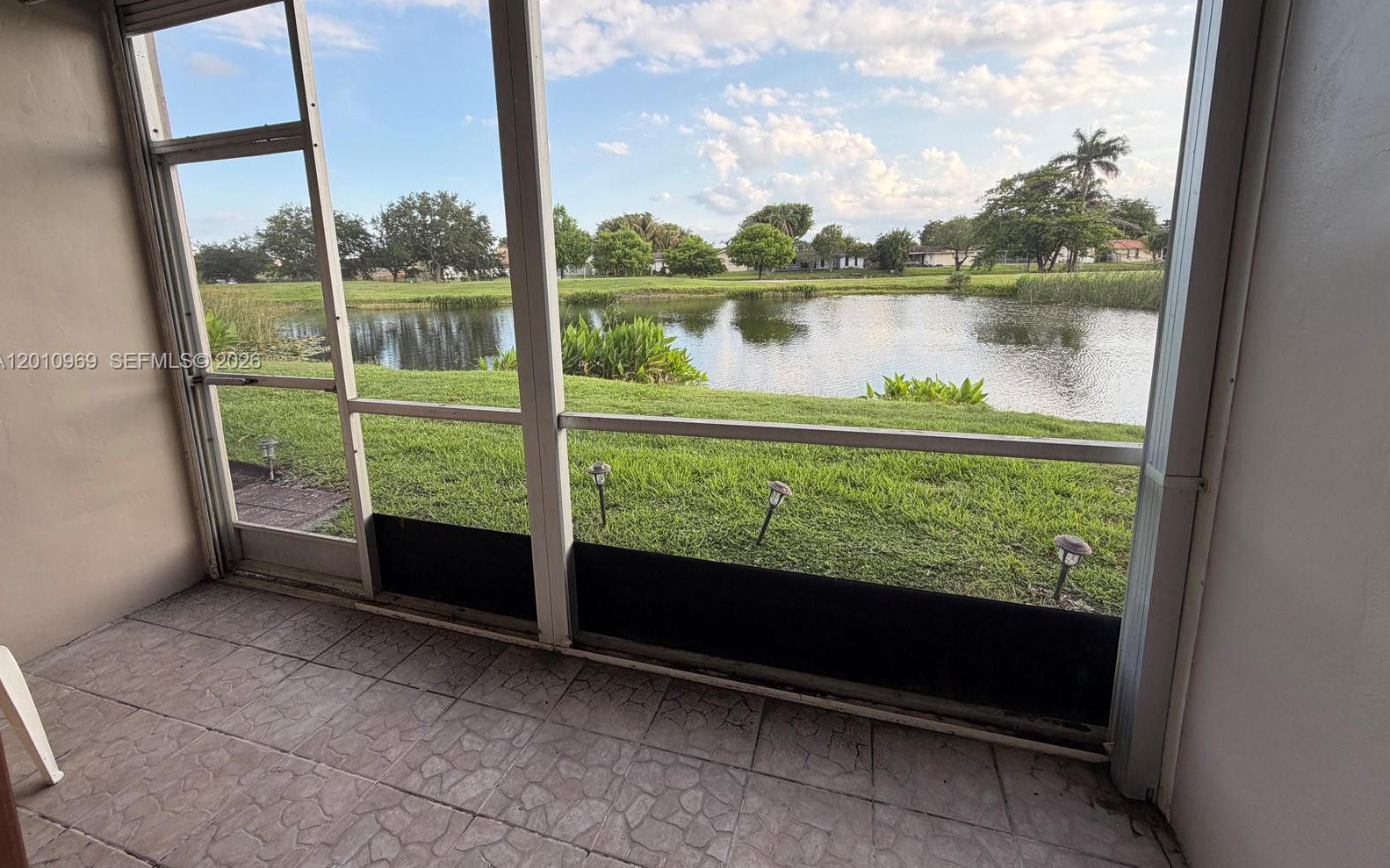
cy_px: 362
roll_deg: +2.0
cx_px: 690
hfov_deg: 101.5
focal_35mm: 15
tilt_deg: -9.2
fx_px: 568
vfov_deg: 74.2
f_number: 2.2
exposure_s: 1/245
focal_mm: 2.22
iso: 40
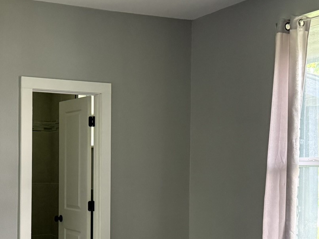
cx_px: 95
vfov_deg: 23.8
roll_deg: -1.0
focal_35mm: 61
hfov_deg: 31.3
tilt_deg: -0.2
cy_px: 174
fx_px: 562
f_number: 1.78
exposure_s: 1/57
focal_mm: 6.76
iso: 800
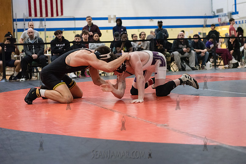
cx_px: 123
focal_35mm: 66
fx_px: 451
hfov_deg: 30.5
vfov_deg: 20.6
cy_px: 82
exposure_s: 1/500
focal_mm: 66
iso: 8000
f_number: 3.2
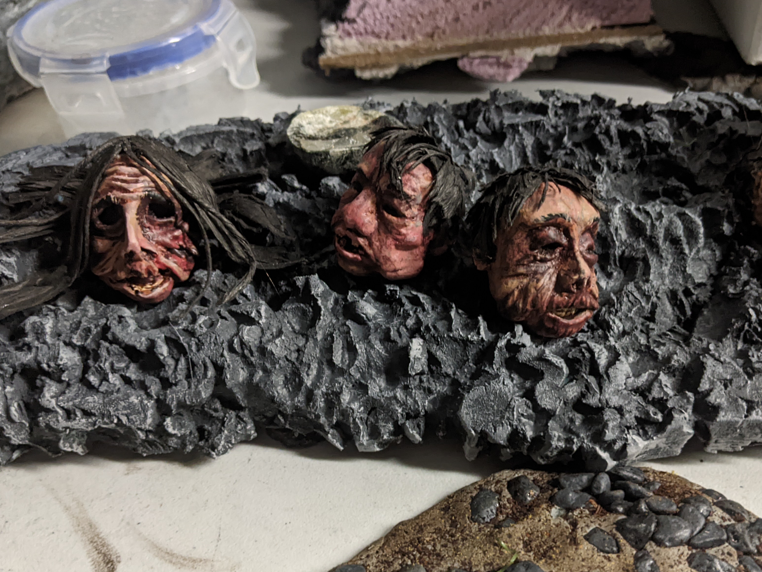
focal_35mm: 35
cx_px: 440
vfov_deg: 40.6
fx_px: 771
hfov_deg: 52.4
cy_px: 332
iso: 520
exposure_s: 1/30
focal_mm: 4.44
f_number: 1.8
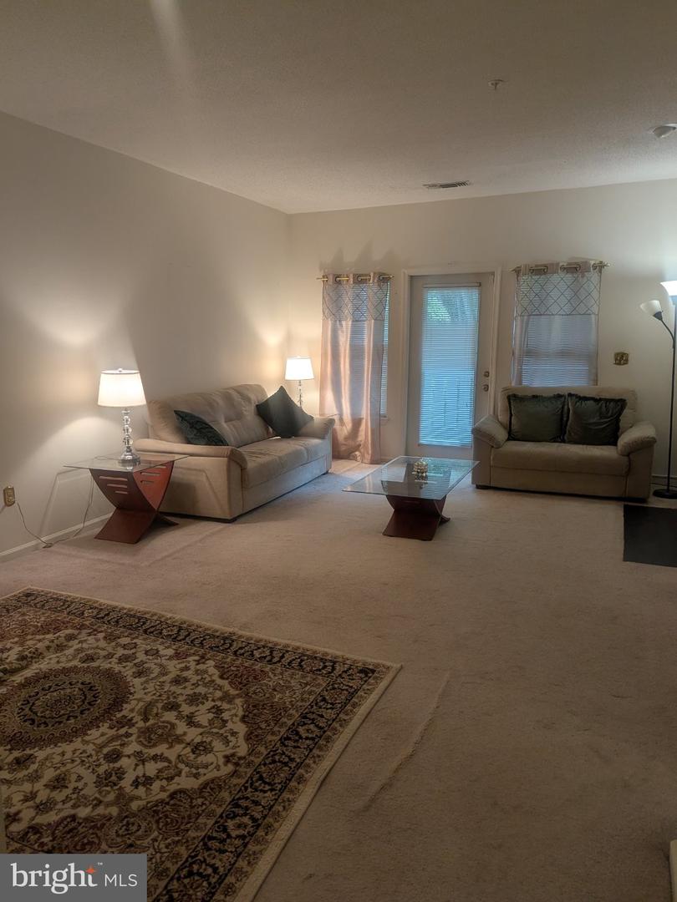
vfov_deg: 71.6
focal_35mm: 24
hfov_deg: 56.8
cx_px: 338
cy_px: 451
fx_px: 626
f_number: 1.85
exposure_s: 1/60
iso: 119
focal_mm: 6.81
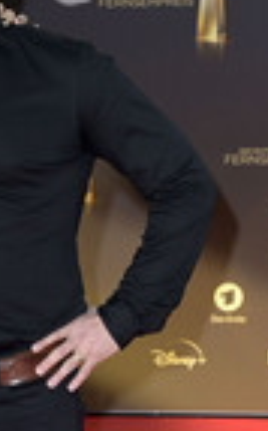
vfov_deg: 11.8
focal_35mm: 177
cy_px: 386
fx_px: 2075
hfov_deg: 7.3
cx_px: -81
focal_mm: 62
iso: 800
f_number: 6.3
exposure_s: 1/250
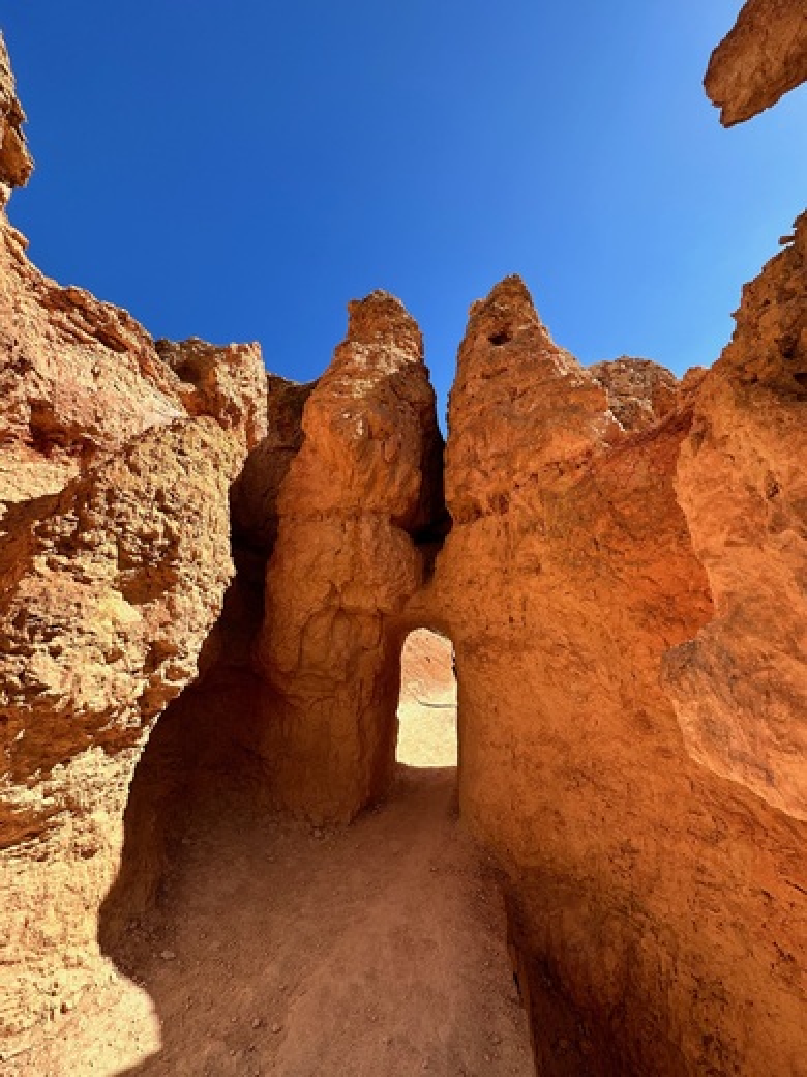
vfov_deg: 102.1
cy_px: 538
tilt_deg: +18.7
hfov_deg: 85.7
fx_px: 435
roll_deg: +0.4
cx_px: 404
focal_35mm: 14
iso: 50
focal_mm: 2.22
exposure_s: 1/924
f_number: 2.2
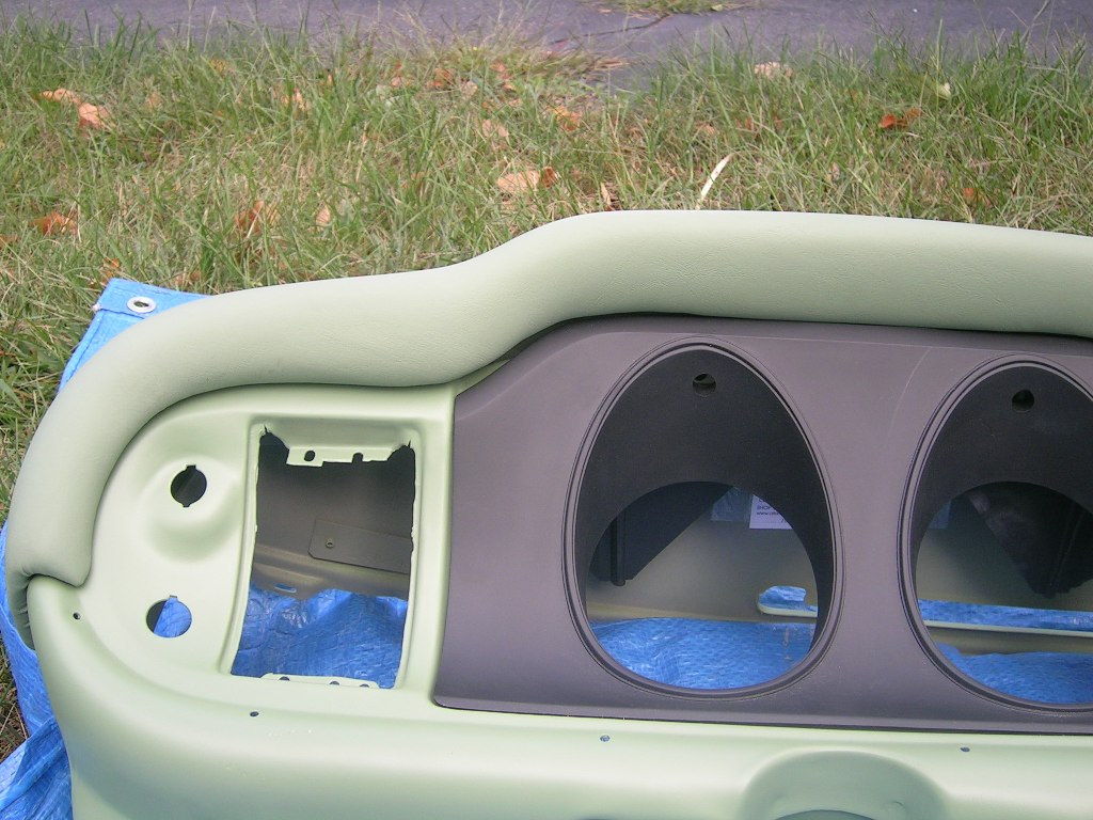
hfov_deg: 42.9
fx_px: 1389
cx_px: 546
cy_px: 410
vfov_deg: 32.9
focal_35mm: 44
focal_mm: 6.7
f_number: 3
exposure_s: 1/132
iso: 50
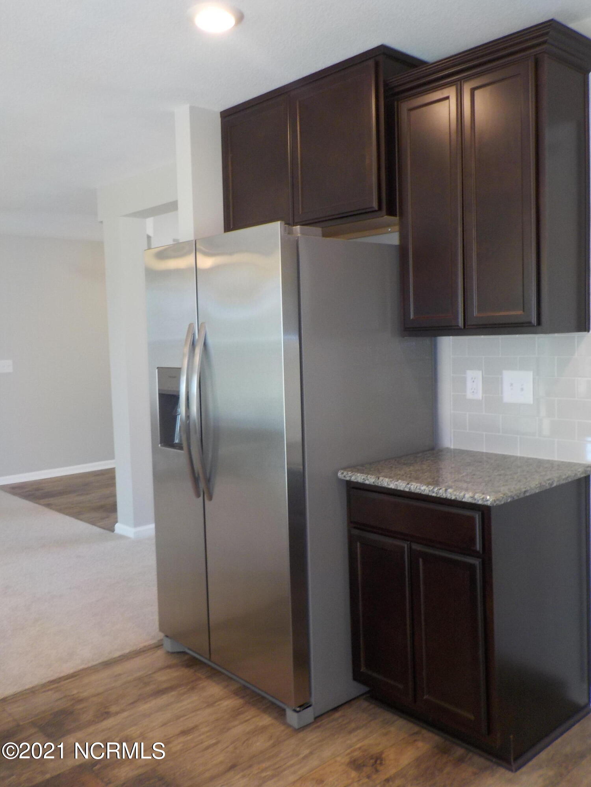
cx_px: 296
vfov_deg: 60.0
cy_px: 394
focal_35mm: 30
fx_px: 683
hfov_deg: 46.8
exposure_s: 1/30
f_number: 3.3
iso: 160
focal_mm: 4.1
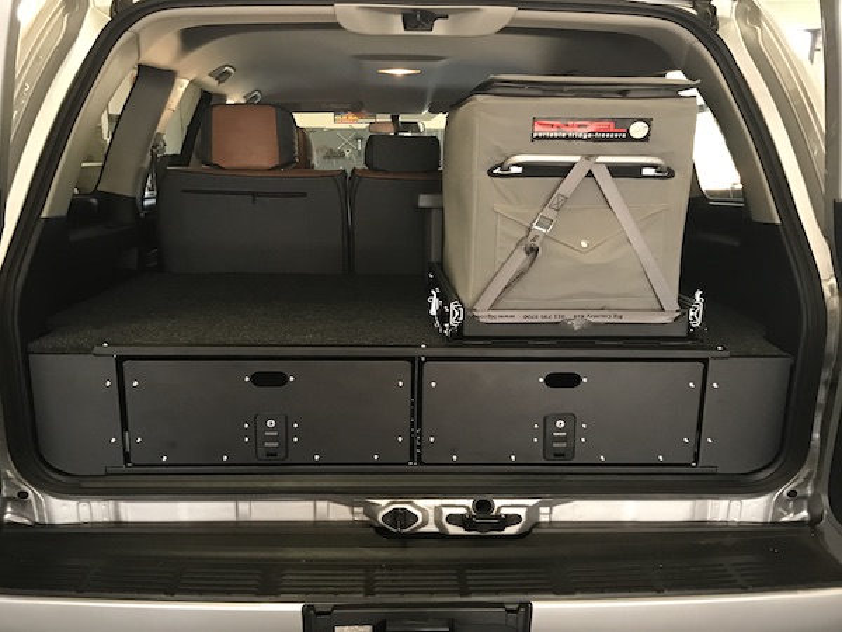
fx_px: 681
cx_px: 421
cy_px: 316
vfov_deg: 49.7
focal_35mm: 28
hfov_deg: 63.4
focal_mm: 3.99
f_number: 1.8
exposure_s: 1/17
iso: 100
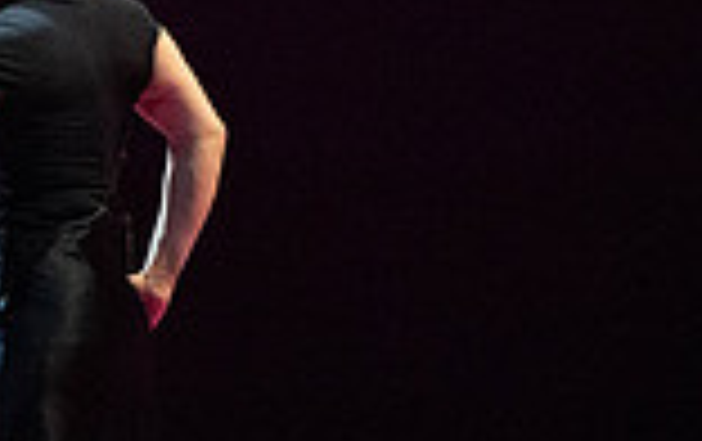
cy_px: 200
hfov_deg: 1.9
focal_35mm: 1114
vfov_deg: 1.2
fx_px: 21344
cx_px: -189
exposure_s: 1/320
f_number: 5.6
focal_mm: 294
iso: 25600
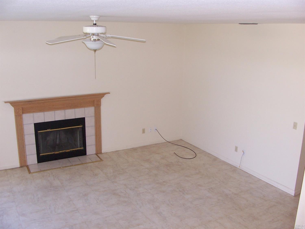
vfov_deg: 40.7
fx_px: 308
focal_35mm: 35
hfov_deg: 52.6
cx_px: 152
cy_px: 114
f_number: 2.8
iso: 140
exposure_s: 1/60
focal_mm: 6
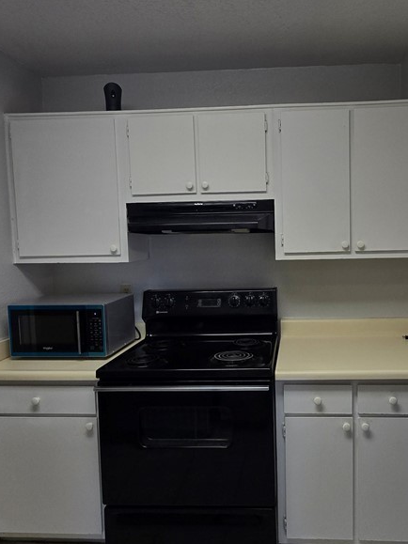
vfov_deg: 73.9
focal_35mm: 23
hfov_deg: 57.5
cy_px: 262
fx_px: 362
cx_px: 275
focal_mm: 2.2
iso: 80
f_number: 2.2
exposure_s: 1/120
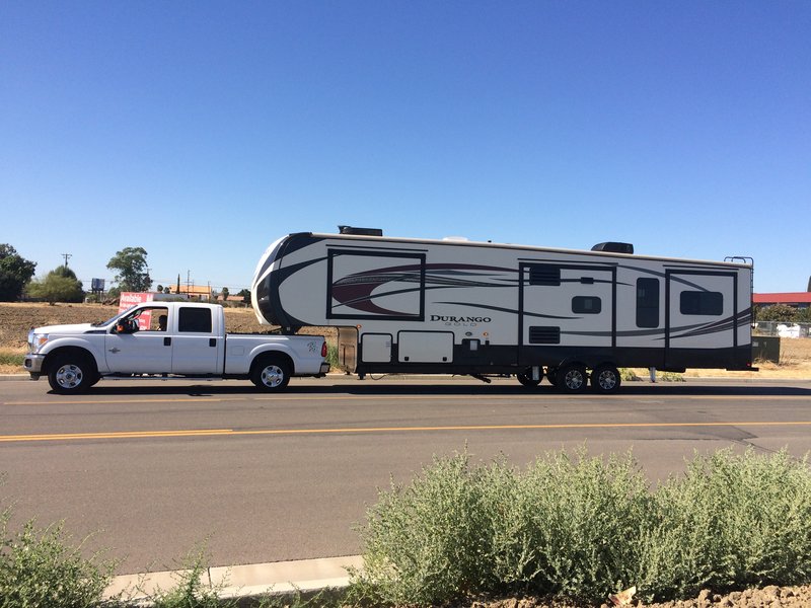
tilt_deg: +1.2
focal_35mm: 29
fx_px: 679
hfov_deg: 61.7
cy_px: 304
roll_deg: -2.8
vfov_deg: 48.2
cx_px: 406
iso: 32
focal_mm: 4.15
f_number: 2.2
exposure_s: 1/2160
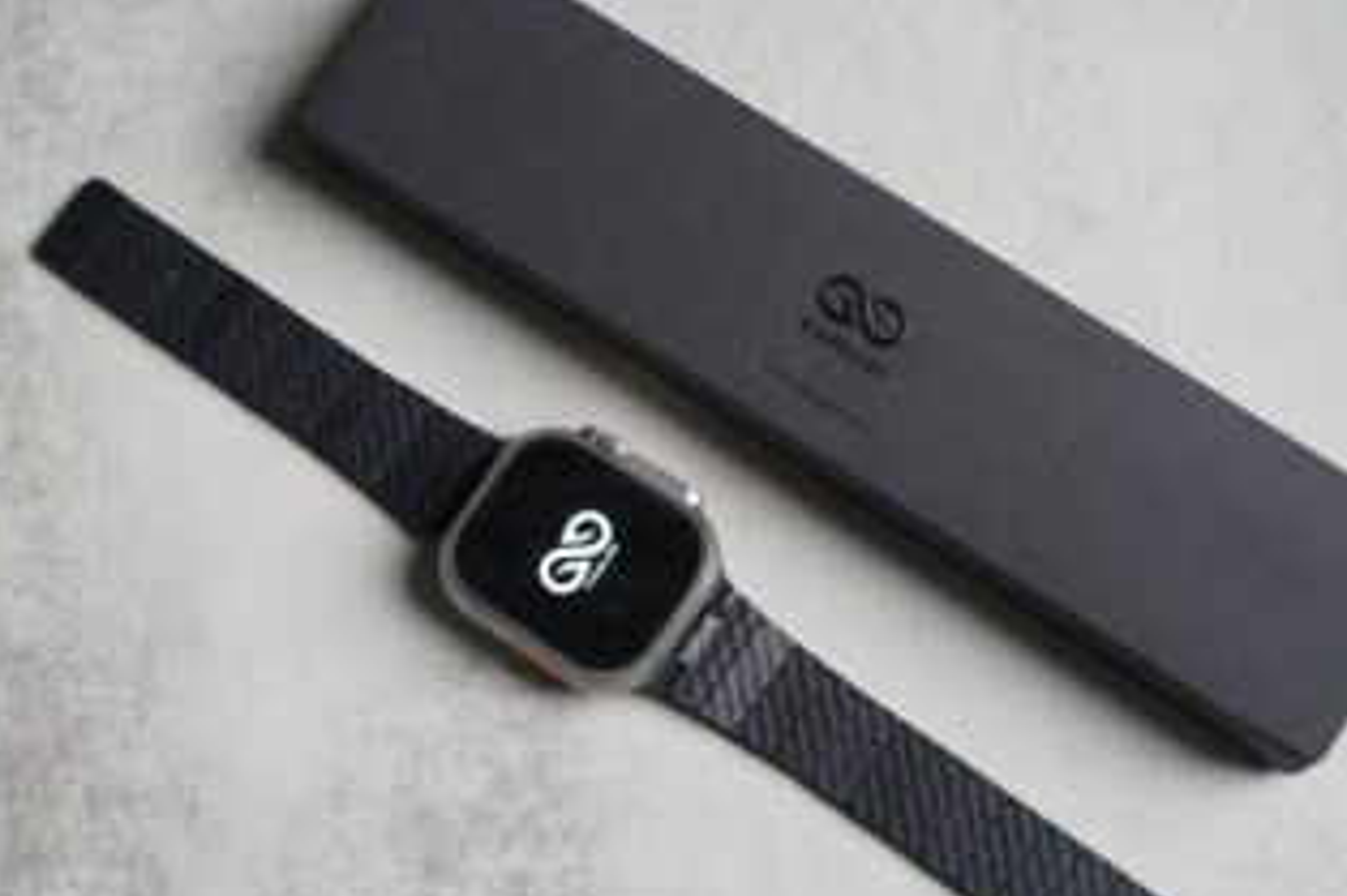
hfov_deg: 30.9
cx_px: 528
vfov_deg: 20.9
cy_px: 534
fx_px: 2431
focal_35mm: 65
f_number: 4
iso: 1600
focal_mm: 51
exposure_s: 1/160
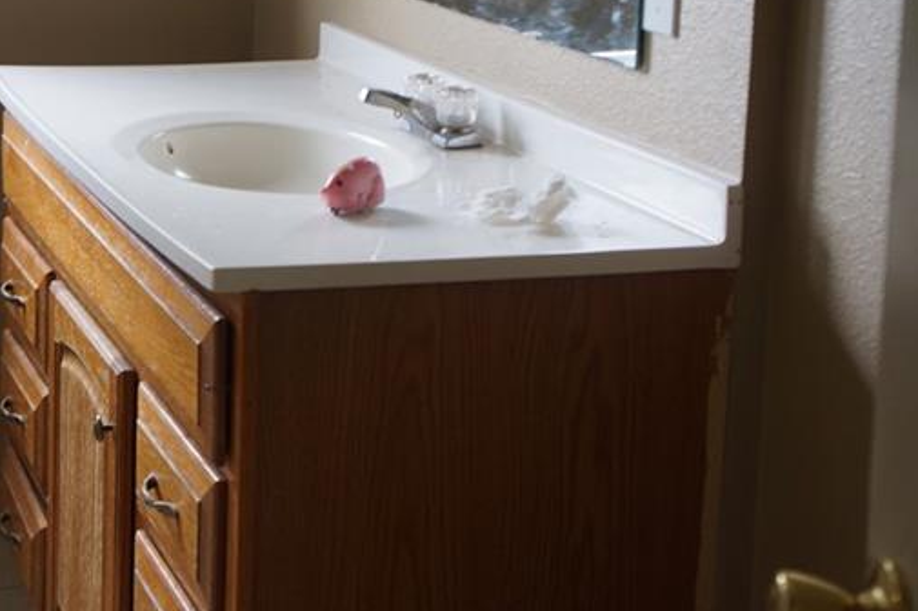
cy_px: 100
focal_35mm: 76
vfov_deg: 17.7
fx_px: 1937
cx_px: 85
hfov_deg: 25.8
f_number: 4
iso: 100
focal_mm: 25
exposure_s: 1/15
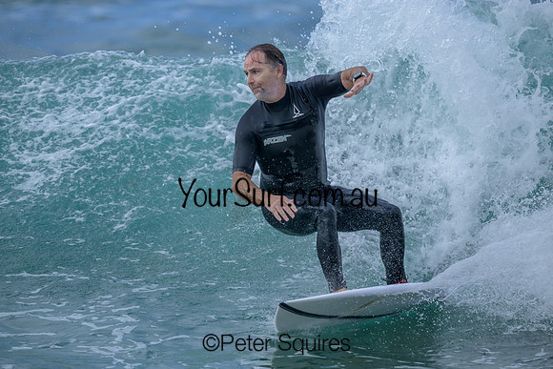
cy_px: 184
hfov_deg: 2.6
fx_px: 12291
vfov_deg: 1.7
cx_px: 276
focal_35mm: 800
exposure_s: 1/2000
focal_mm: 800
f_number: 6.3
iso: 450
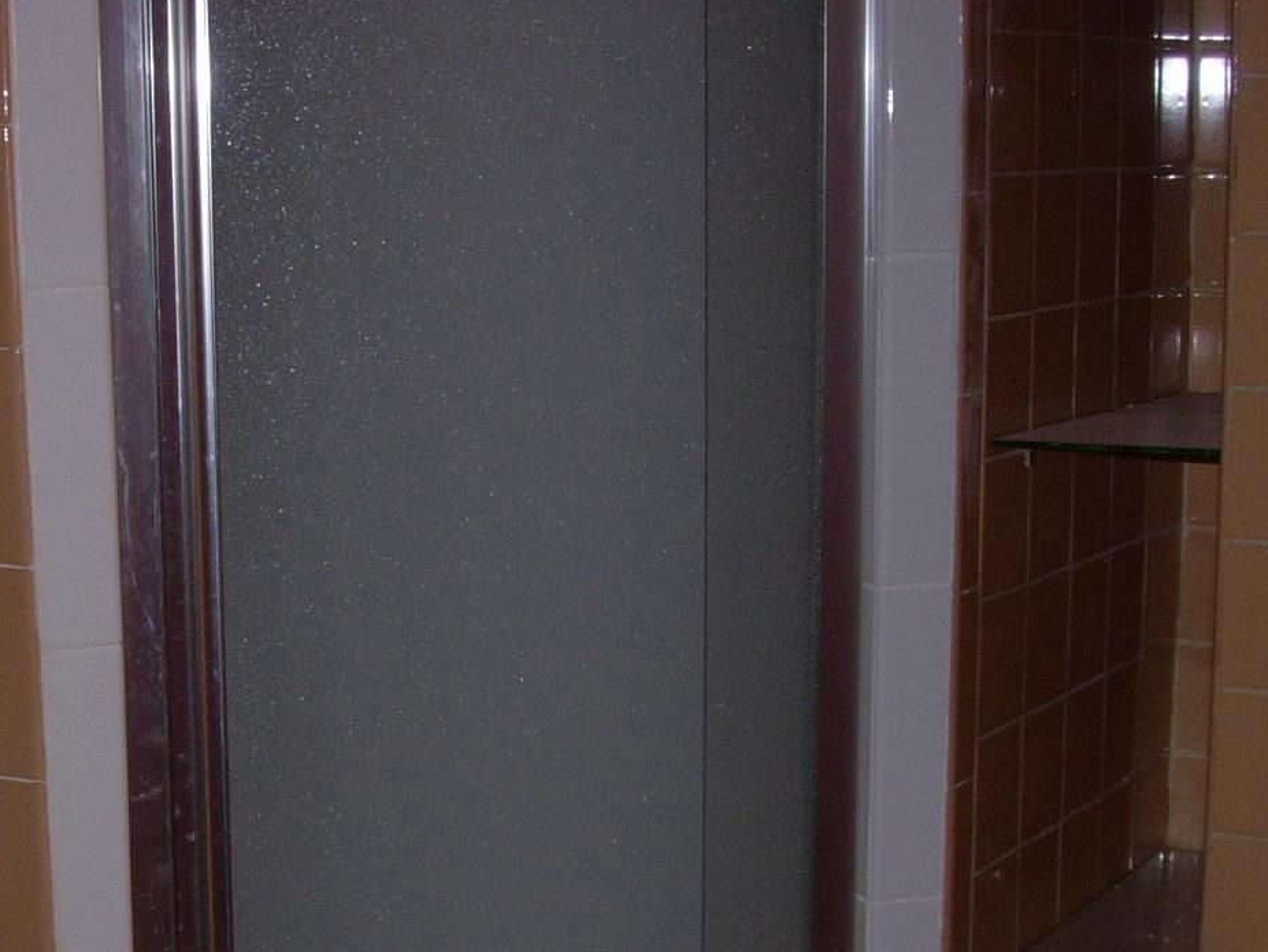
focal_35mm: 84
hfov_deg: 23.0
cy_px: 1000
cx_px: 315
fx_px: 3078
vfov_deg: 17.1
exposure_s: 1/64
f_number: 2.8
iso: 79
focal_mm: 7.8
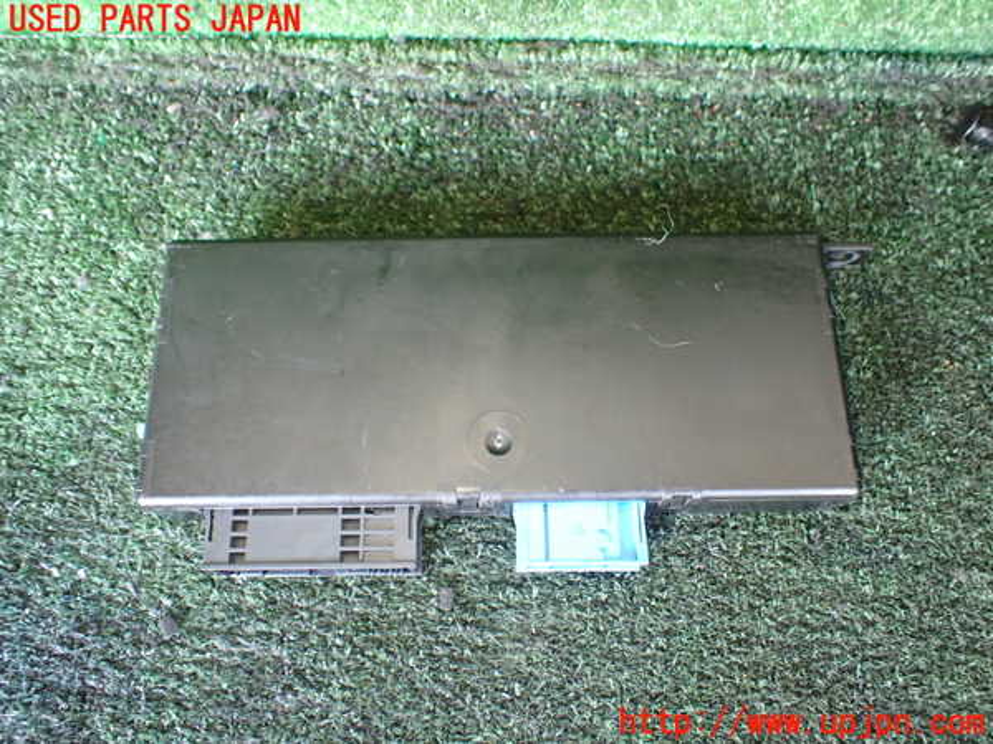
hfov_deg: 60.0
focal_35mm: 30
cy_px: 372
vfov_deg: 46.8
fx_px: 861
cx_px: 496
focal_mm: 5.4
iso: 800
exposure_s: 1/80
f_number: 2.3
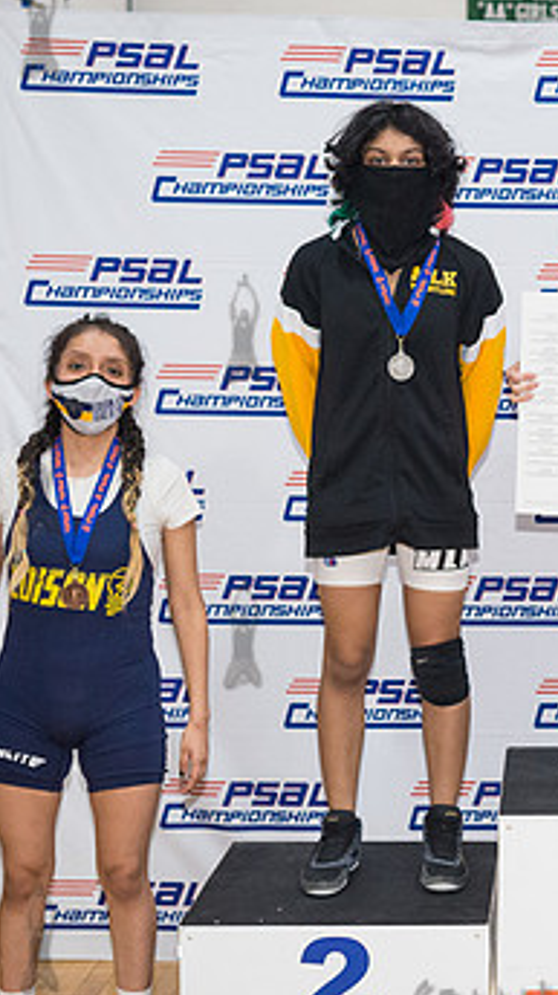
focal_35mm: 72
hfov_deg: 16.1
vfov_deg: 29.4
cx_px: 668
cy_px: 480
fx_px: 1898
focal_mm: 35
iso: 4000
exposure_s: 1/400
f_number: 3.5
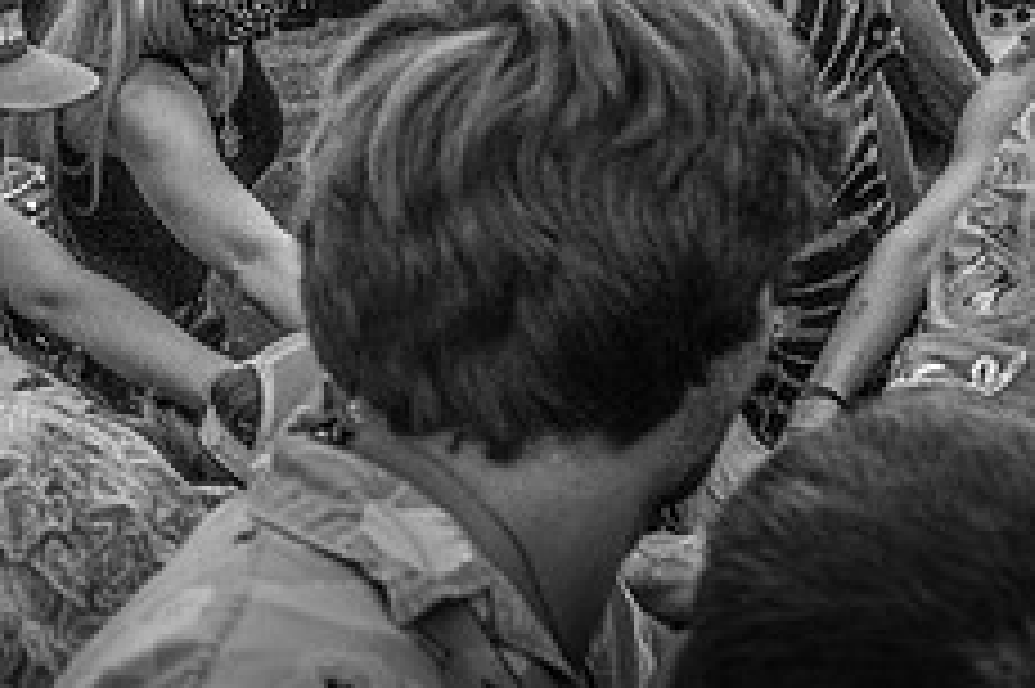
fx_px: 2155
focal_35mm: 75
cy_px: -148
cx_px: 650
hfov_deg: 26.9
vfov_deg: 17.3
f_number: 5.6
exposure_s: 1/250
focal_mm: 28
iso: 8000
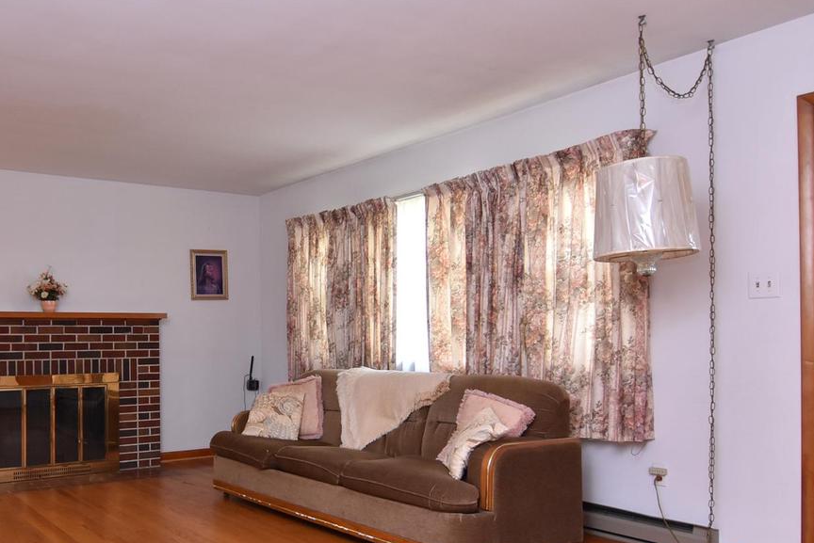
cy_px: 341
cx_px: 210
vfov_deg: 43.3
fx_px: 679
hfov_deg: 58.9
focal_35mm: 30
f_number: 6.3
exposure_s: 1/80
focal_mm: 12
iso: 800
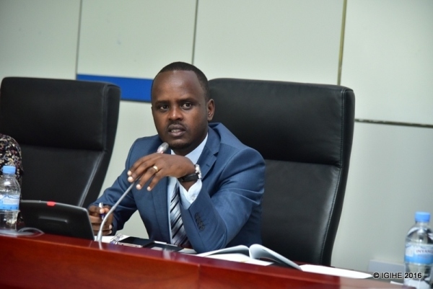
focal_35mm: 120
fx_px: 1444
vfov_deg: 11.4
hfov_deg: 17.0
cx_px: 216
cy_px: 144
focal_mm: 120
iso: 4000
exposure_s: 1/200
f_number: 4.5
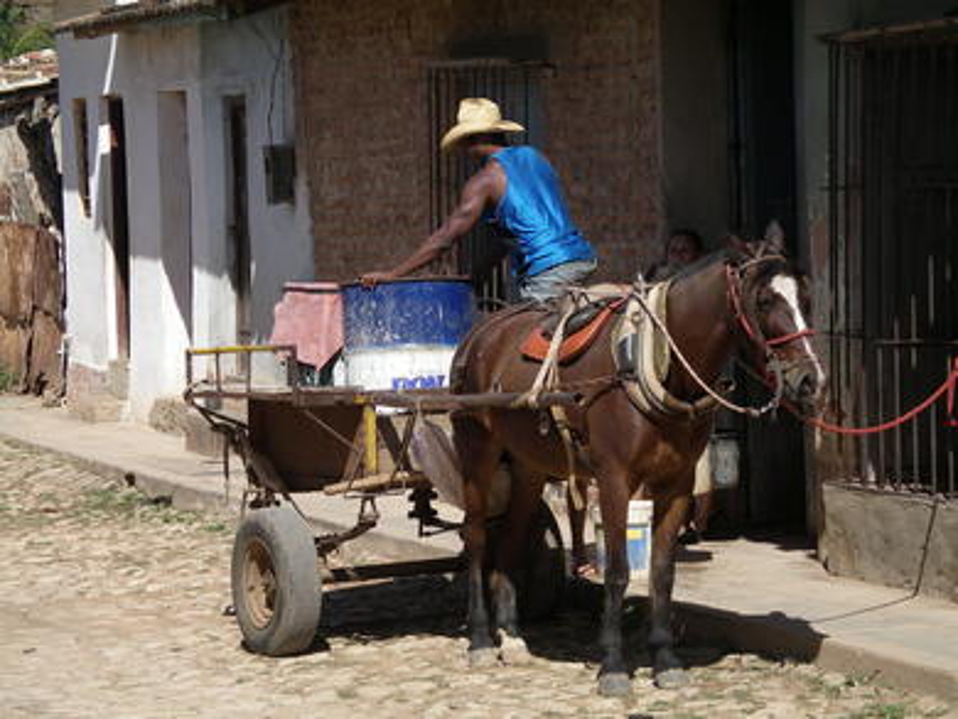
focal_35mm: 134
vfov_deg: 11.1
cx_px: 479
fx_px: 3711
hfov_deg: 14.7
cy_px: 360
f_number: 6
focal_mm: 27.8
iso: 80
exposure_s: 1/320
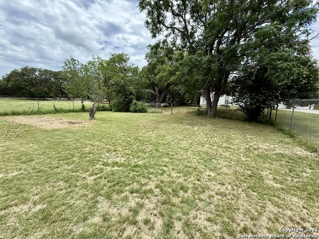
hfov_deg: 102.1
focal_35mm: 14
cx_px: 160
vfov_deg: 85.7
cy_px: 120
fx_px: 129
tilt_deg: -6.4
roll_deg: -1.7
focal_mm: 2.22
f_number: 2.2
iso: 64
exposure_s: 1/1339
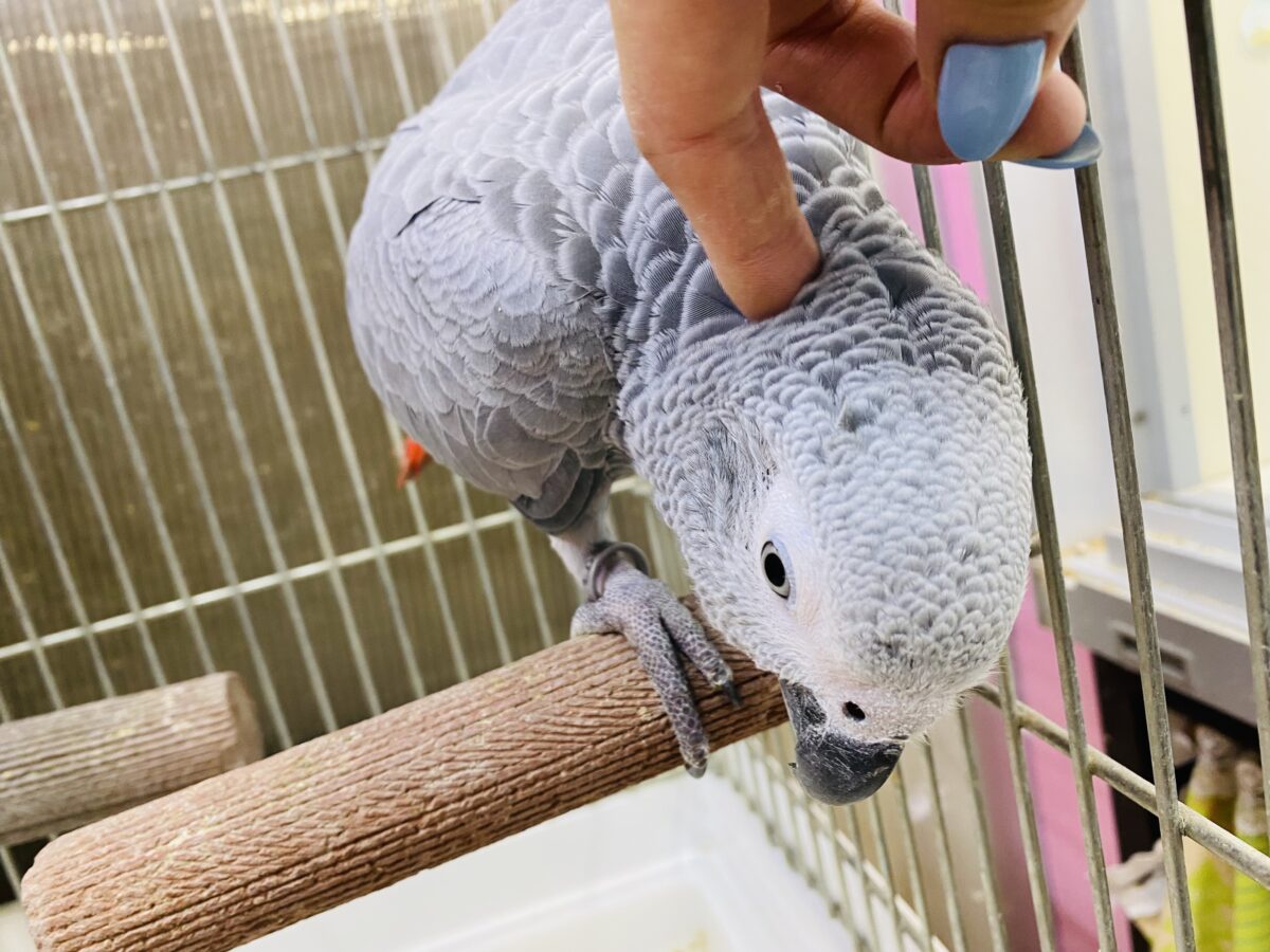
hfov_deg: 69.4
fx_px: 917
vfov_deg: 54.9
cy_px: 476
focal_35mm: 25
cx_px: 635
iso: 100
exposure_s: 1/50
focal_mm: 4.25
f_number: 1.8
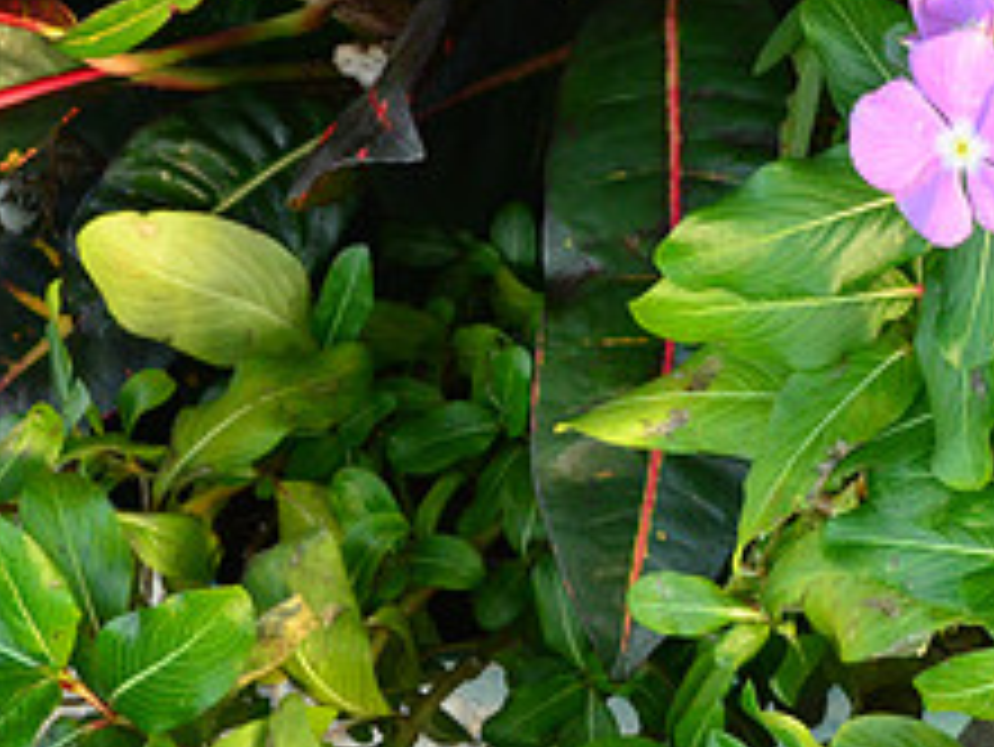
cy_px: 148
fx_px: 3800
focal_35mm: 132
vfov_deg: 11.2
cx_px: 1138
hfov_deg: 14.5
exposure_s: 1/60
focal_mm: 35
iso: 1250
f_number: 10
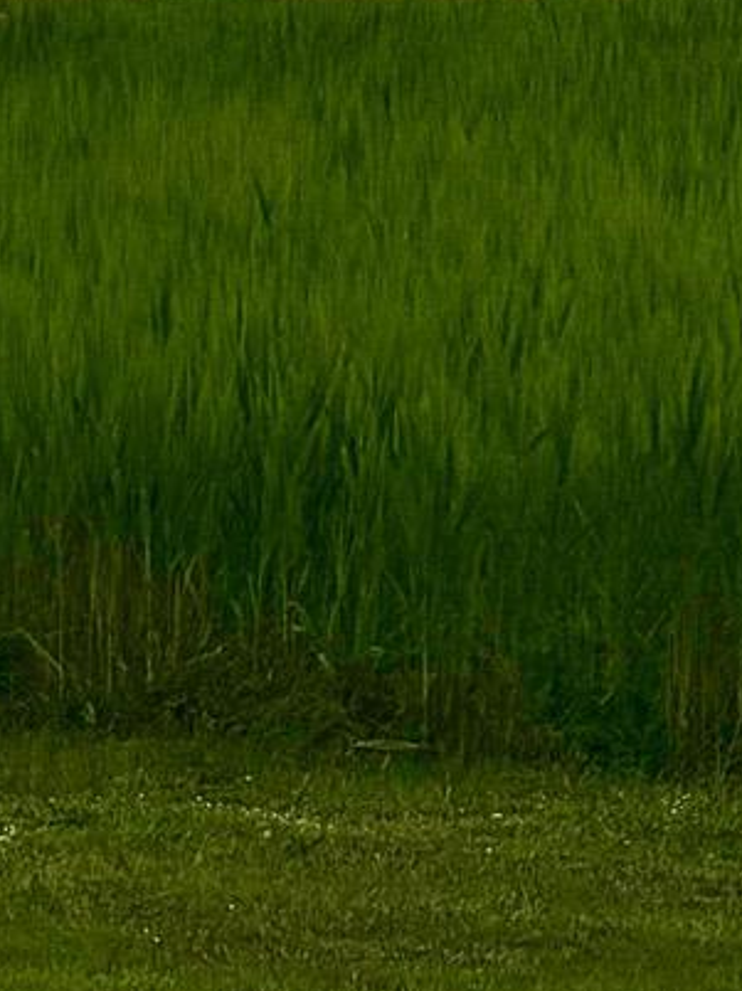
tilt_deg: -1.6
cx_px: -187
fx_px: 13132
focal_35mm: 459
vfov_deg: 4.3
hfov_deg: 3.2
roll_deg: -1.0
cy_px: 2
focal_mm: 15.66
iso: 50
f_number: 2.8
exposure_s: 1/3344
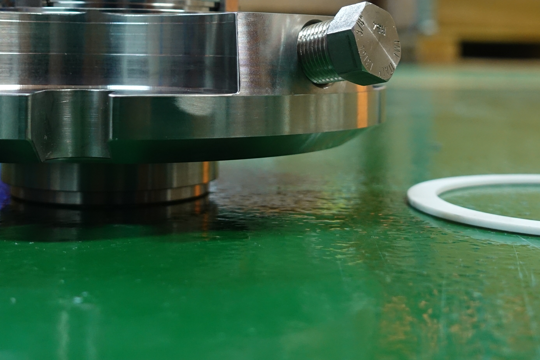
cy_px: 57
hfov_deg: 30.9
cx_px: 307
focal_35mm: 65
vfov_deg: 20.6
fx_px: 975
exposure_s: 1/25
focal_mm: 11.93
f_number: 2.8
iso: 800
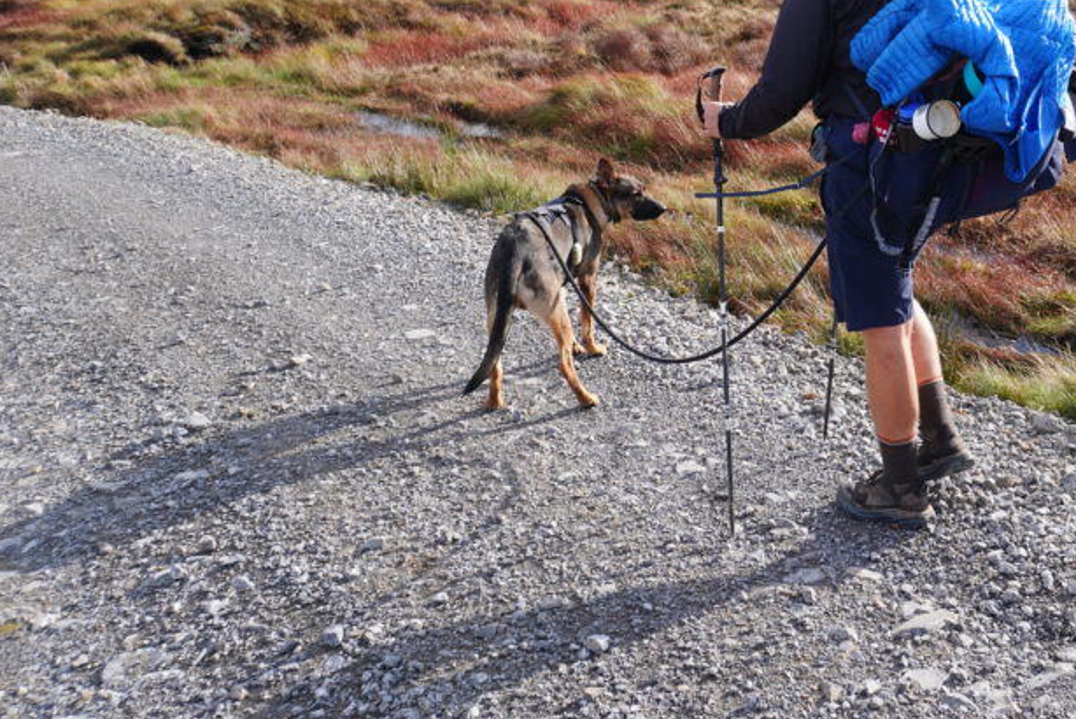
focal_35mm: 40
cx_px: 808
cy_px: 134
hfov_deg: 46.7
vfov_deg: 32.4
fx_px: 1196
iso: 100
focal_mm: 16
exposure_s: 1/250
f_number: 5
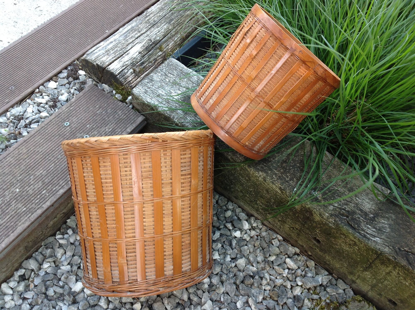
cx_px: 208
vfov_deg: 40.6
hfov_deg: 52.7
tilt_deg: -55.6
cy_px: 155
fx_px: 419
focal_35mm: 35
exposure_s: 1/40
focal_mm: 4.28
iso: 64
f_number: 2.4
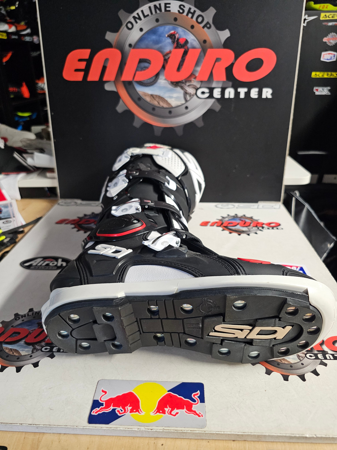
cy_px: 225
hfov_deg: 58.9
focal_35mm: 23
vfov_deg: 73.9
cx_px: 168
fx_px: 299
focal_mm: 6.3
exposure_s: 1/100
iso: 800
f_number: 1.7
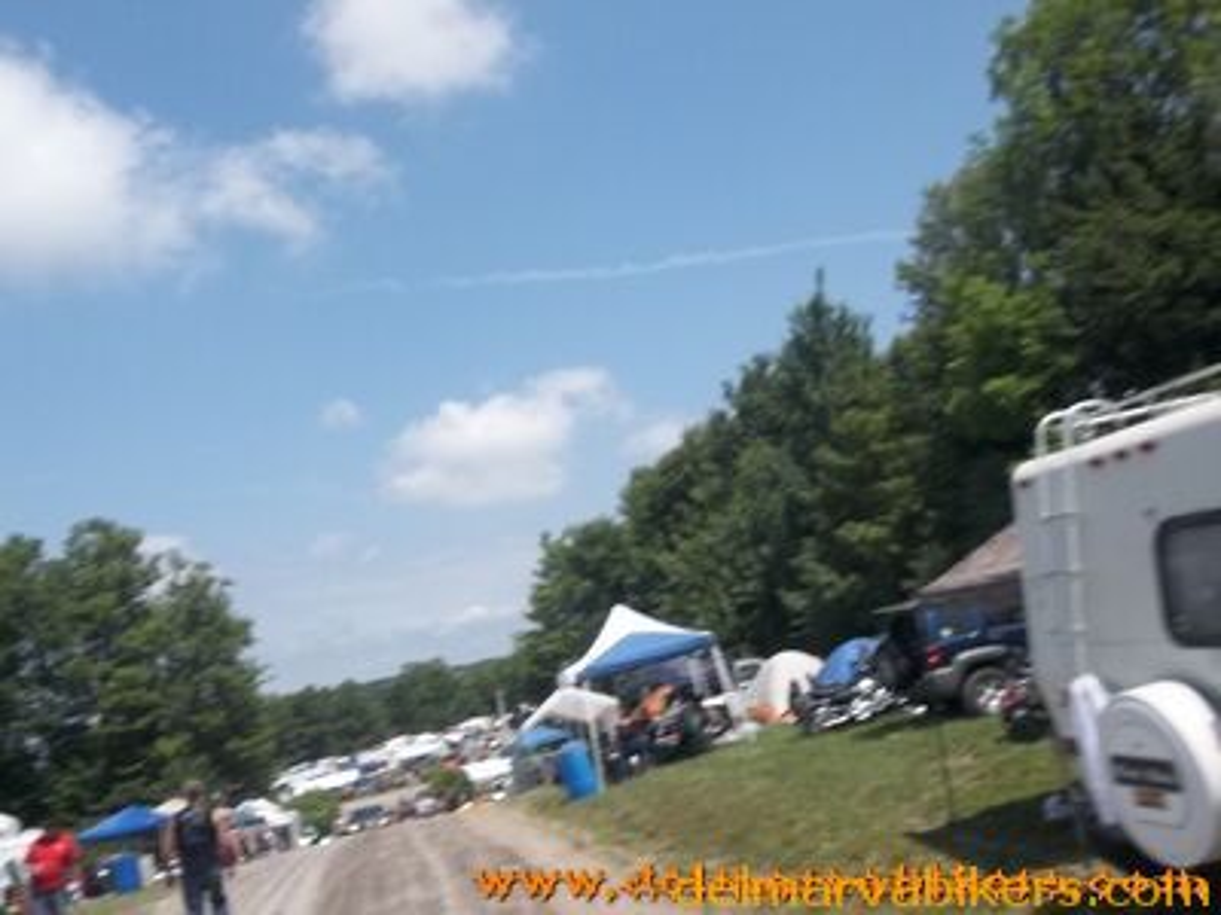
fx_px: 1129
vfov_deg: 44.2
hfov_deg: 56.8
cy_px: 458
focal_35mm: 32
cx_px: 610
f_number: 9.4
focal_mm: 5.7
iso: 80
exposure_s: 1/160
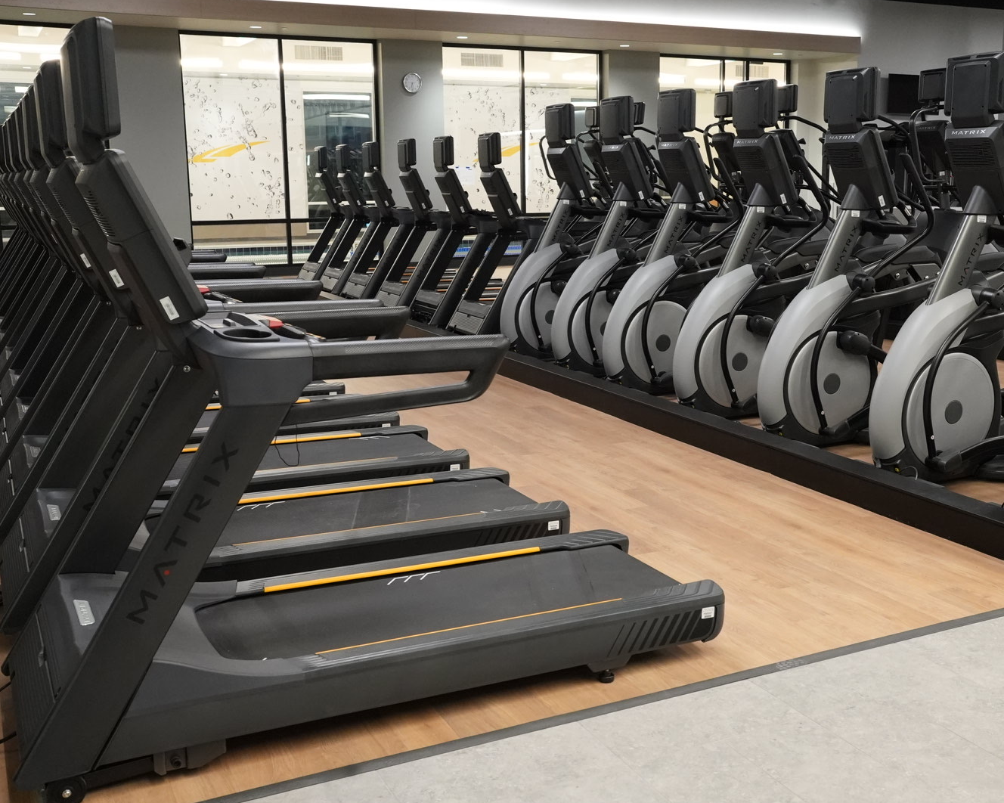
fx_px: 1188
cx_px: 575
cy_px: 399
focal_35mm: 40
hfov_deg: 45.7
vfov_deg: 37.3
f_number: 6.3
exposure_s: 1/125
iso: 6400
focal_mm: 35
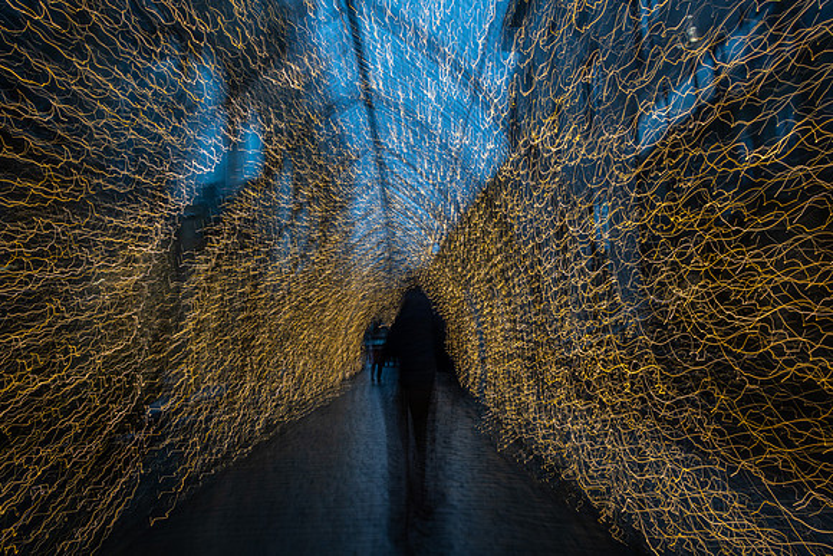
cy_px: 278
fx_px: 648
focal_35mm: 28
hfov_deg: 65.5
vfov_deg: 46.4
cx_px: 416
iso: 31
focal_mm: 28
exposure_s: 1.3
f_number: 22
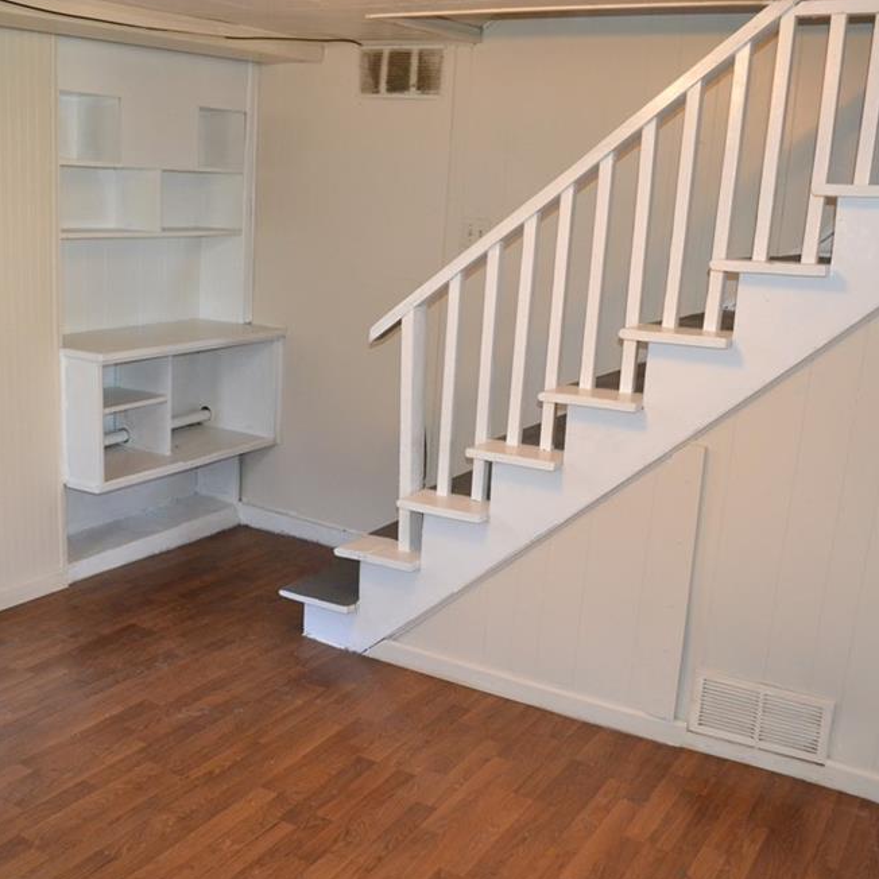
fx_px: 1034
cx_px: 404
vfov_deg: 46.0
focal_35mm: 36
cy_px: 438
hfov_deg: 46.0
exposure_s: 1/60
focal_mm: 18
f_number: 3.5
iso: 1600
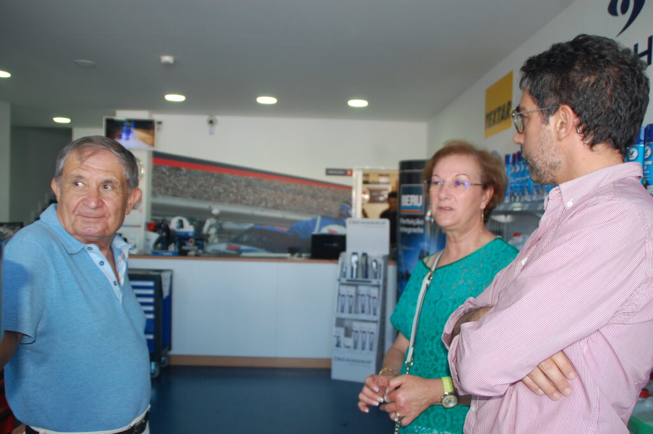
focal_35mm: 33
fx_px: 598
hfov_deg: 57.3
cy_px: 217
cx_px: 326
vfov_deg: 39.9
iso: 400
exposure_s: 1/60
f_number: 3.5
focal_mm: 22
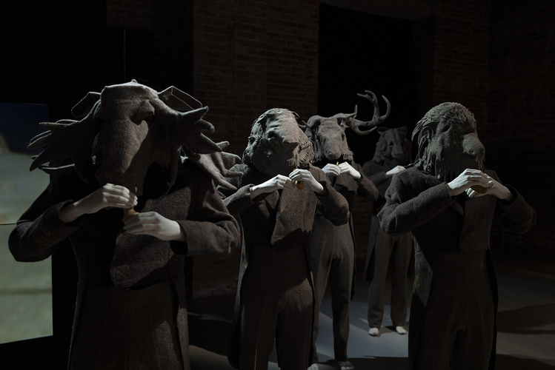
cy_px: 185
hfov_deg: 54.4
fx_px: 540
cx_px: 278
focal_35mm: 35
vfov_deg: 37.9
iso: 400
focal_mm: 35
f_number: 2.8
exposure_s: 1/20
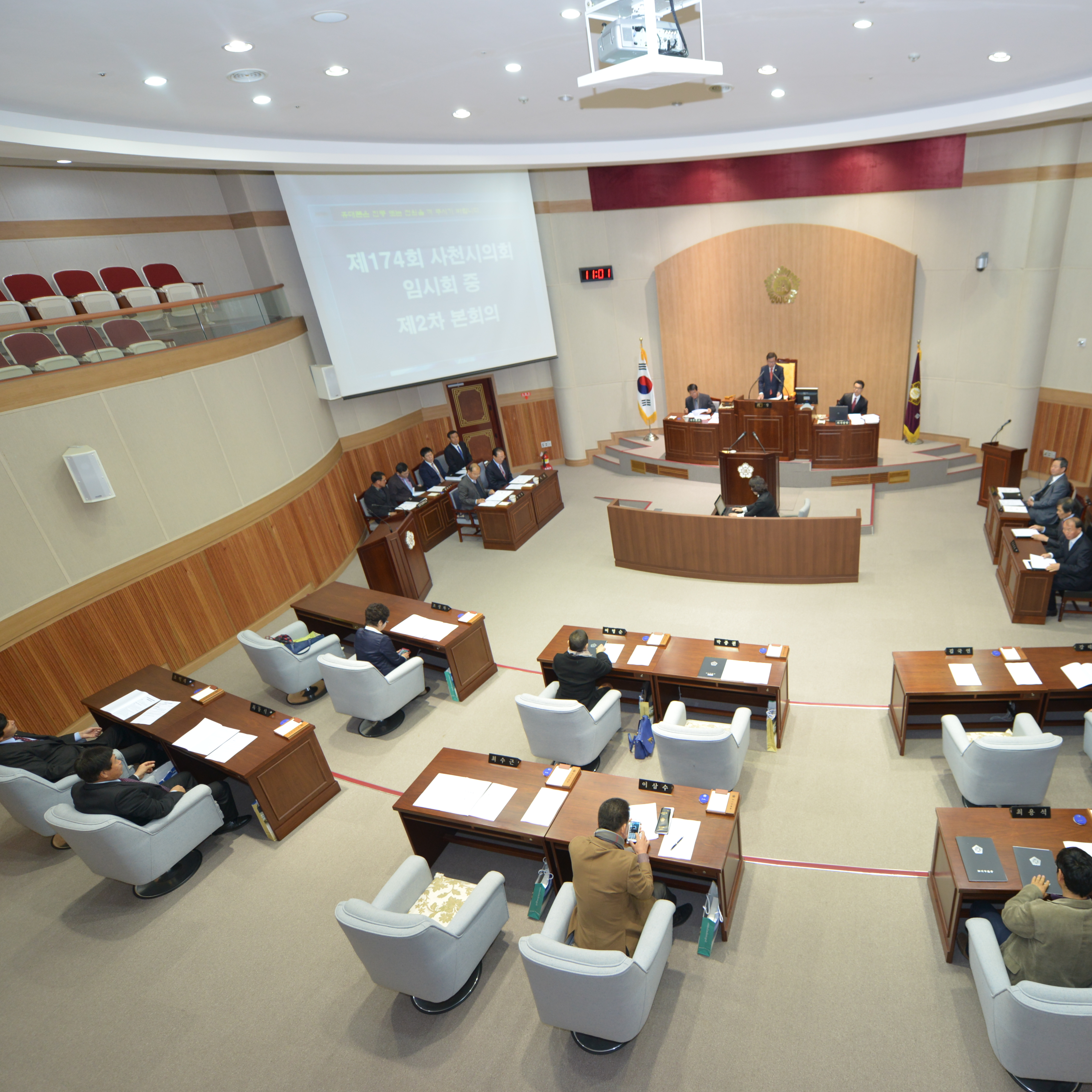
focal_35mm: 18
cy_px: 545
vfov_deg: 80.7
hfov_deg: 78.3
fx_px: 642
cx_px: 721
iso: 640
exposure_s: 1/80
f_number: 2.8
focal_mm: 14
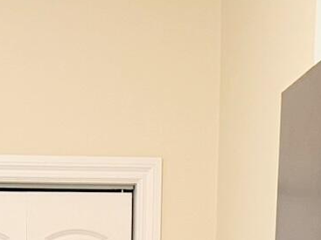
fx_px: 1242
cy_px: 636
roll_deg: +1.0
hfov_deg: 14.6
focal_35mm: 134
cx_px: 24
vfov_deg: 9.4
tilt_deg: -11.3
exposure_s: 1/60
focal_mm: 6.76
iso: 400
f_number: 1.78
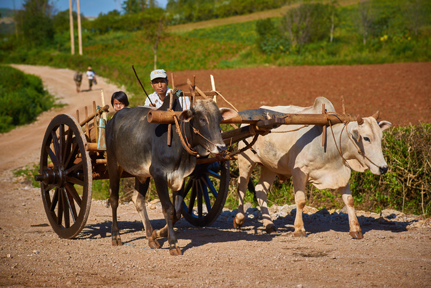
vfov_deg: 13.7
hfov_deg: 20.4
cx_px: 216
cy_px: 144
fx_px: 1197
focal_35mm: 100
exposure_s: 1/750
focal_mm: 100
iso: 200
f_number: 4
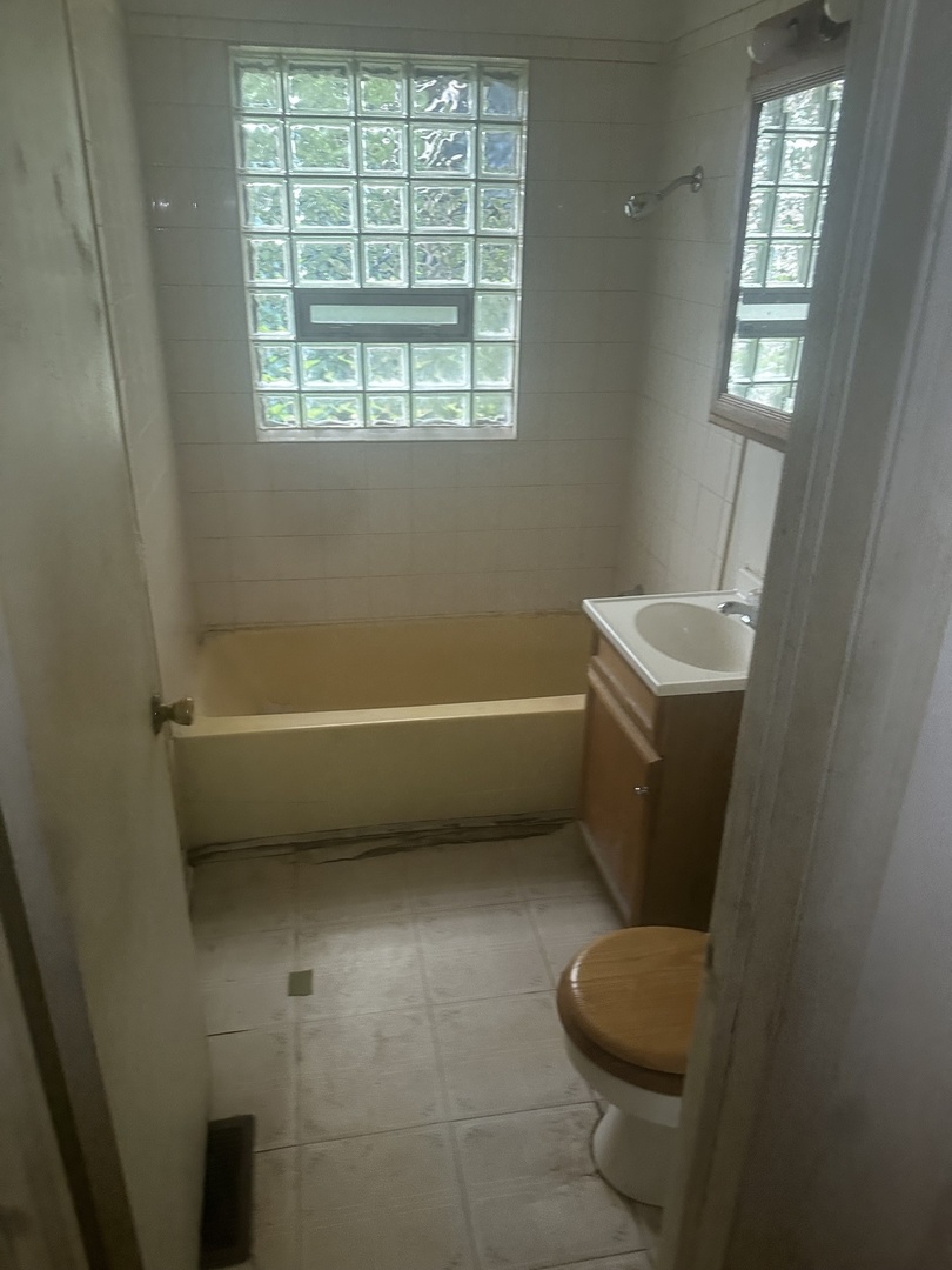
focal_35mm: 24
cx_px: 476
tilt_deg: -22.7
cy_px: 635
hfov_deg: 56.8
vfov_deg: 71.6
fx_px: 880
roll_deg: -3.0
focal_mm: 6.86
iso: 400
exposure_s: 1/60
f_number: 1.78
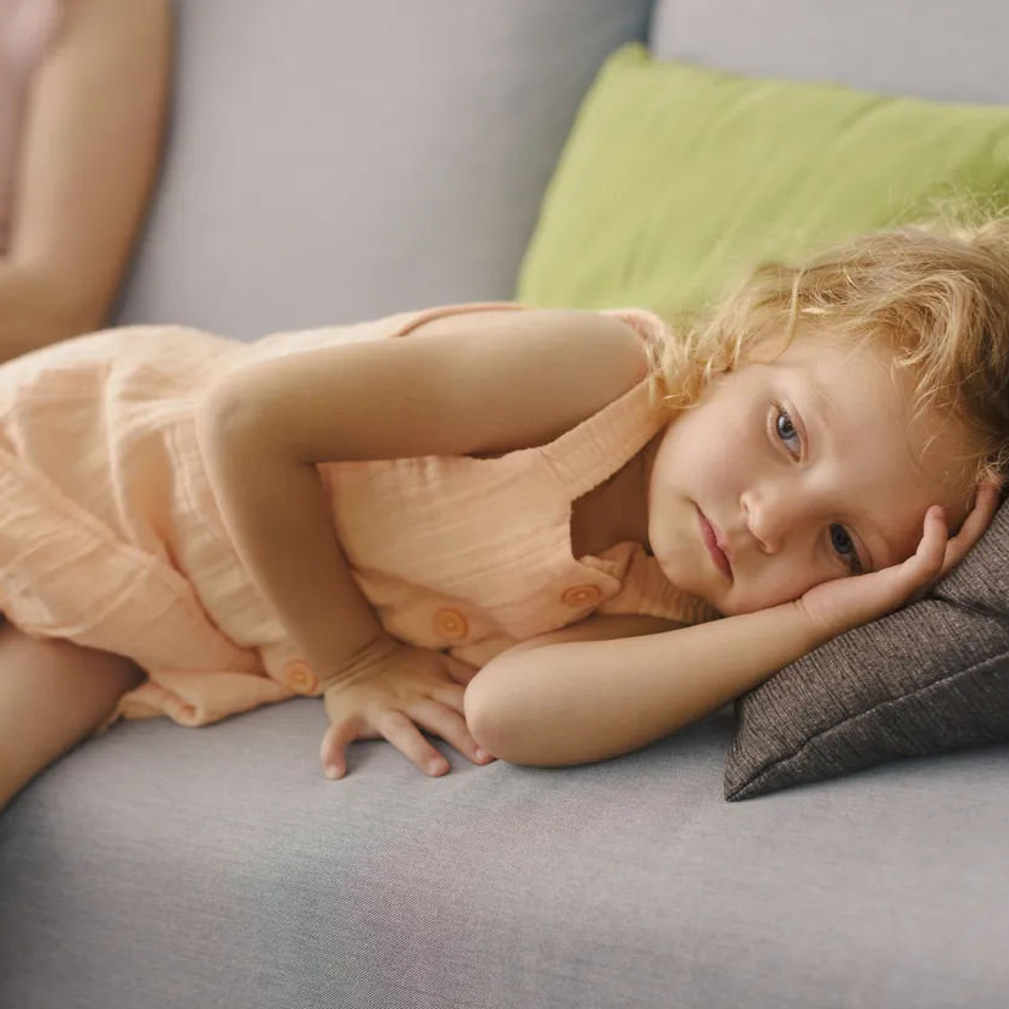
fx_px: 2111
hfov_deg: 26.9
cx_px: 436
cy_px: 503
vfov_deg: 26.9
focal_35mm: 64
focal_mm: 50
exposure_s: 1/50
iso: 320
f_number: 2.8
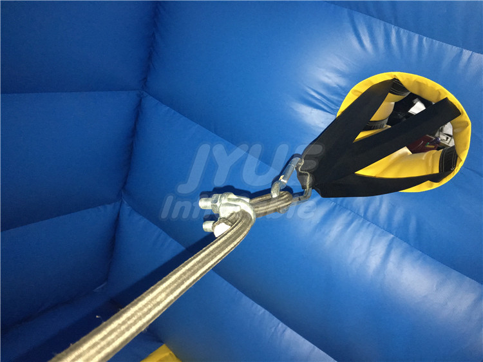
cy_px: 181
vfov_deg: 48.2
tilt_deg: -24.1
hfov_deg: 61.7
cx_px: 242
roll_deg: -18.7
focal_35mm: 29
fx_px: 405
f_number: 2.2
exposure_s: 1/17
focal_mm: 4.15
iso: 200
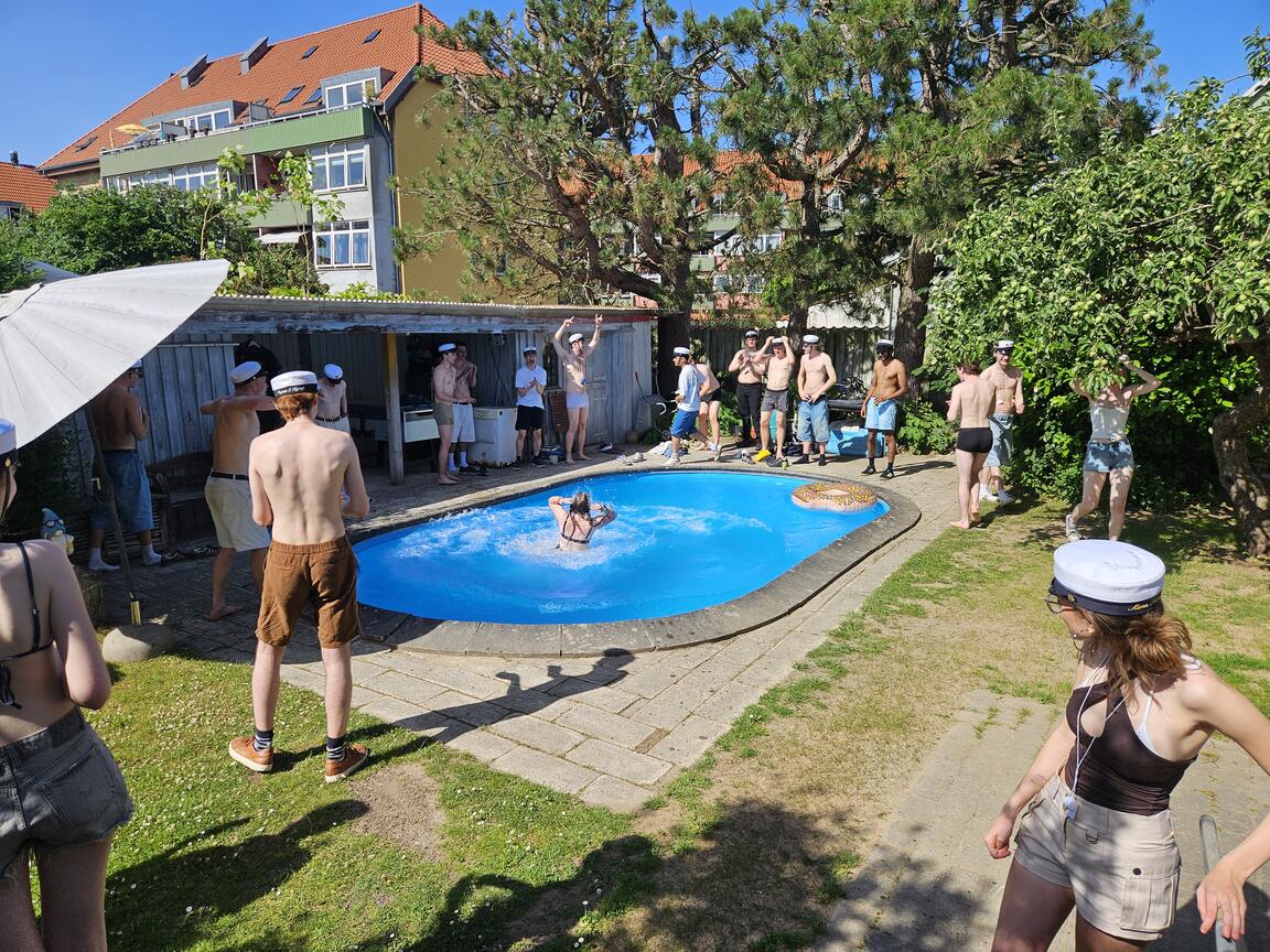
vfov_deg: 58.9
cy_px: 476
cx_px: 635
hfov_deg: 73.9
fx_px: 844
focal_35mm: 23
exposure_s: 1/2038
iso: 25
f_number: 1.8
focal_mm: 5.4
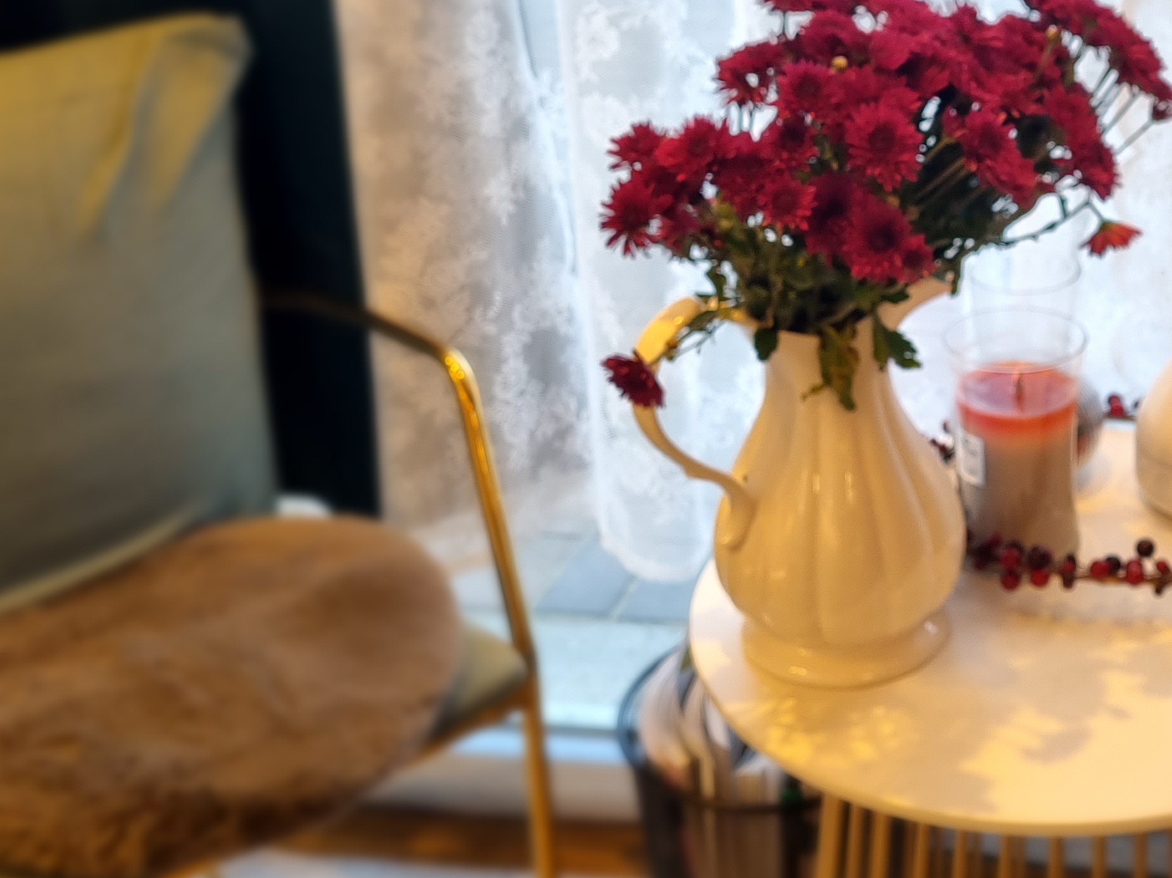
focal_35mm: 57
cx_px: 1016
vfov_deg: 25.4
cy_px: 255
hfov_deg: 32.4
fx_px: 1930
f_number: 1.8
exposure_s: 1/60
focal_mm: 5.4
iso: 50
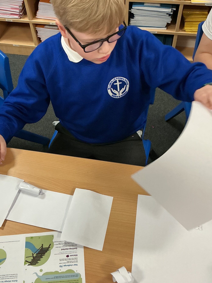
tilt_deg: -54.3
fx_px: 327
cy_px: 152
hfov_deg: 35.8
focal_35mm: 40
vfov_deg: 46.8
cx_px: 83
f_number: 1.8
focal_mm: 3
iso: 100
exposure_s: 1/60
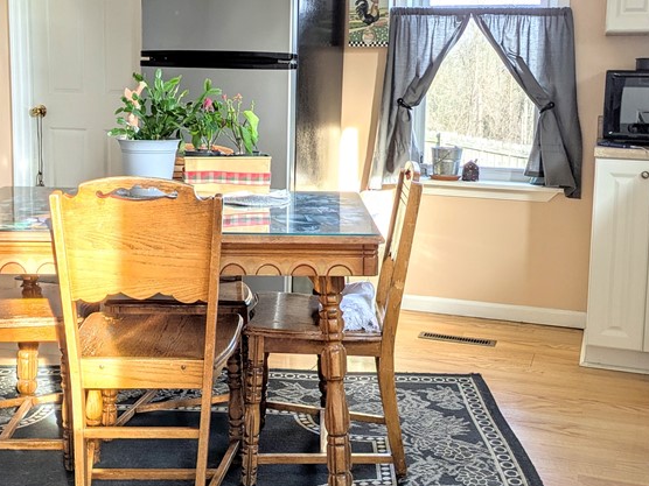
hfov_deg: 41.2
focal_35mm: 46
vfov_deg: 31.4
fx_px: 862
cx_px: 326
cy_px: 186
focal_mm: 5.43
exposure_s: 1/153
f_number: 1.89
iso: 63
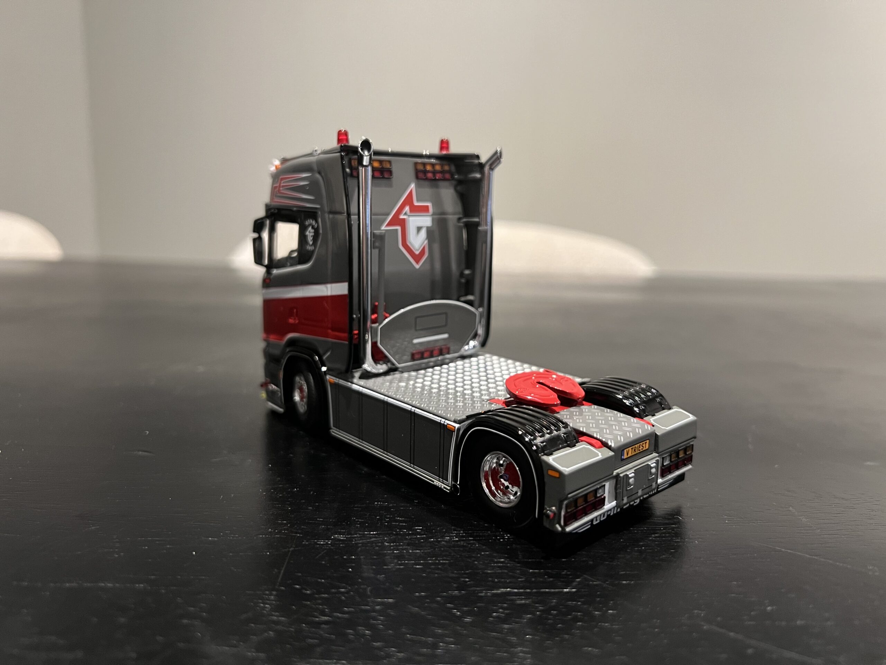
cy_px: 332
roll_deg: -1.1
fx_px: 665
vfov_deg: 53.1
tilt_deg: -11.7
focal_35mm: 26
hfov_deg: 67.3
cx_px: 443
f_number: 1.5
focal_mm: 5.7
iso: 800
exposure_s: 1/25
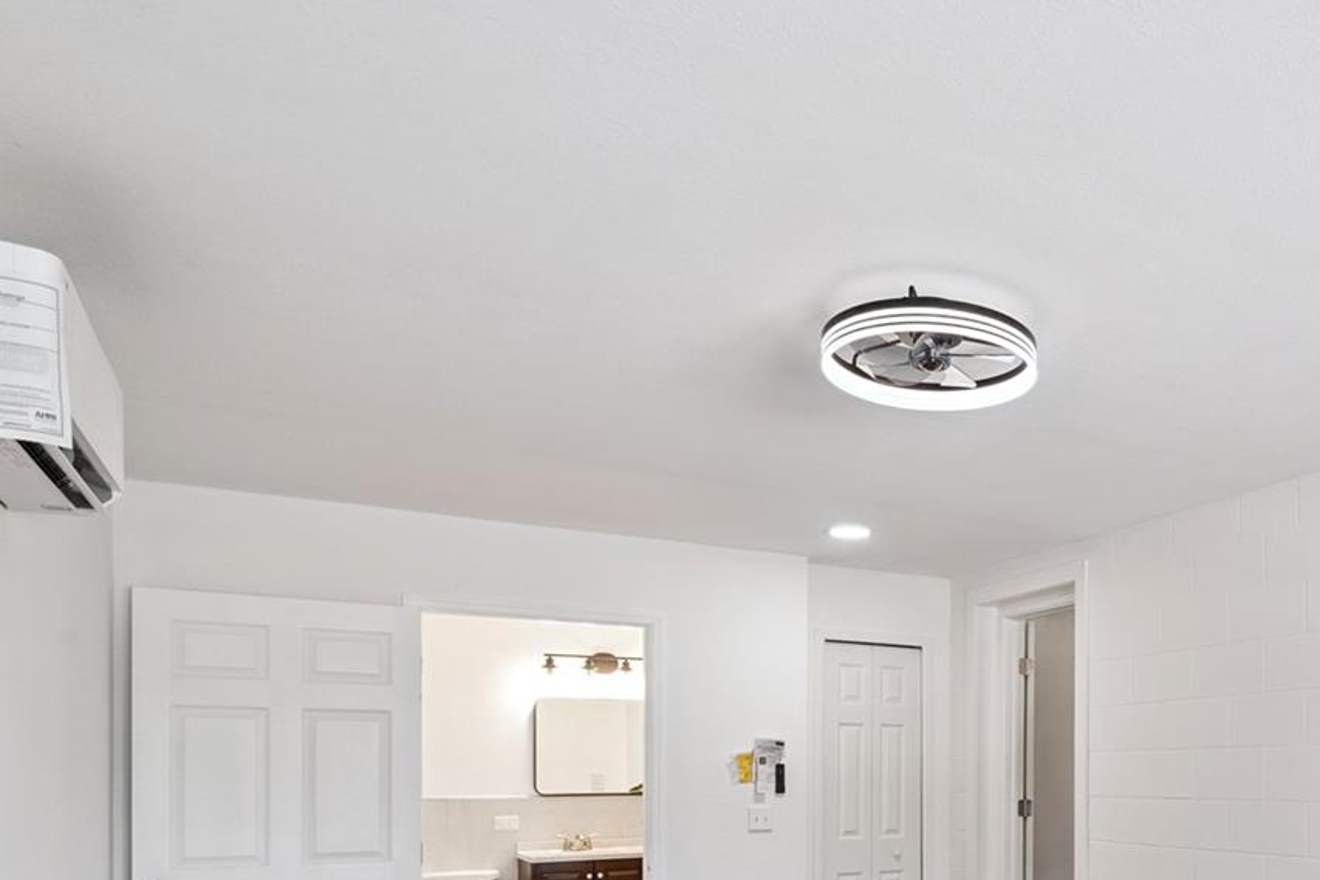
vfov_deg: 40.2
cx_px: 1102
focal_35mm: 30
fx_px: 1100
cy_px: 800
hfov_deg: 56.3
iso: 400
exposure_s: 1/125
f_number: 9
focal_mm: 16
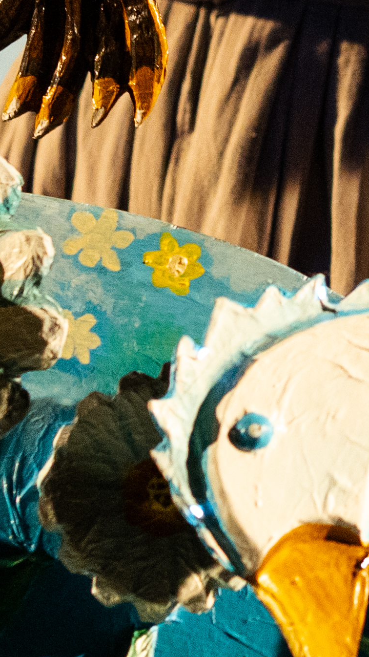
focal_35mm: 464
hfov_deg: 2.6
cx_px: 911
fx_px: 8076
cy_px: -160
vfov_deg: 4.6
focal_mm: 85
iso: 3200
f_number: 2.2
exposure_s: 1/250
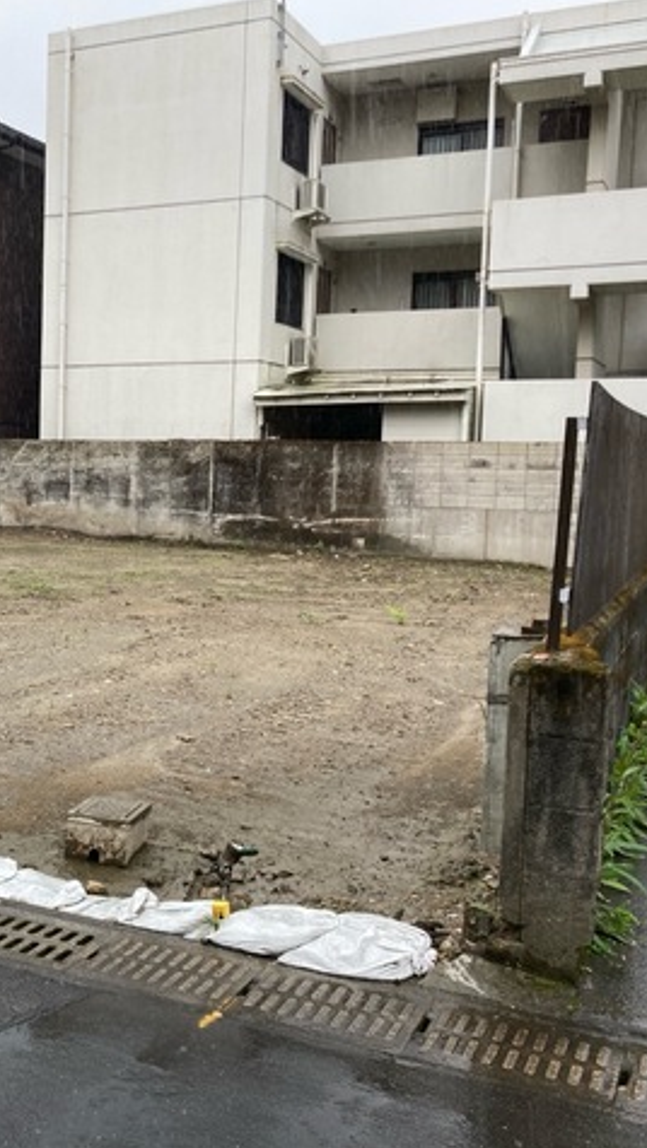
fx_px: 1250
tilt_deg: -4.0
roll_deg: -1.3
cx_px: 29
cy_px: 574
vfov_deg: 49.4
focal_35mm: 41
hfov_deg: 27.6
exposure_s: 1/197
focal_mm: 3.99
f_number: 1.8
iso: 20
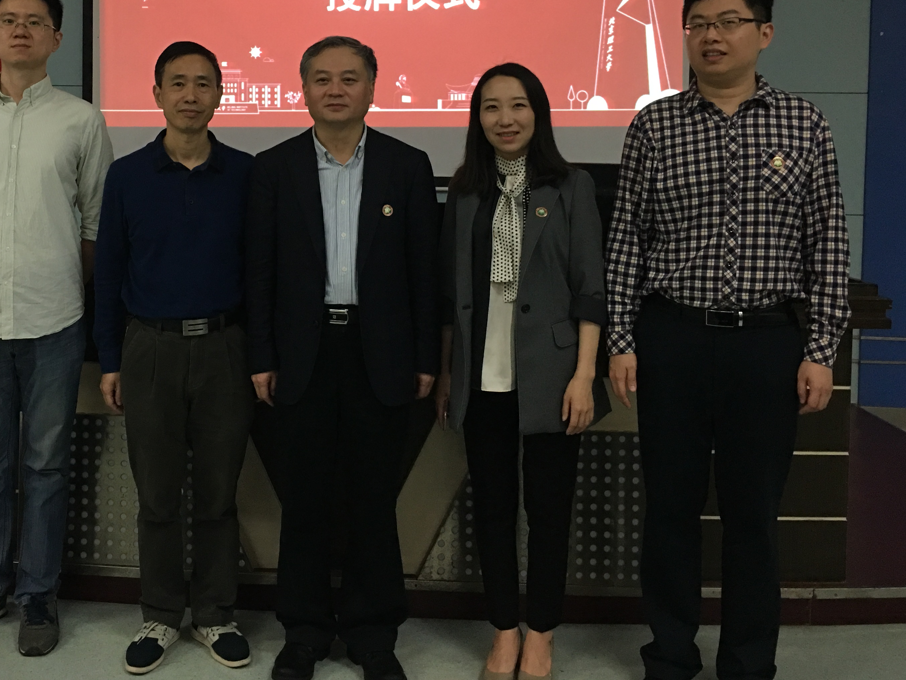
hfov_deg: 43.0
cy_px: 187
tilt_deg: -0.8
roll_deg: -1.7
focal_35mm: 43
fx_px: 1125
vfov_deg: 33.1
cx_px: 278
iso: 100
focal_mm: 4.15
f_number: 2.2
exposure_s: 1/17
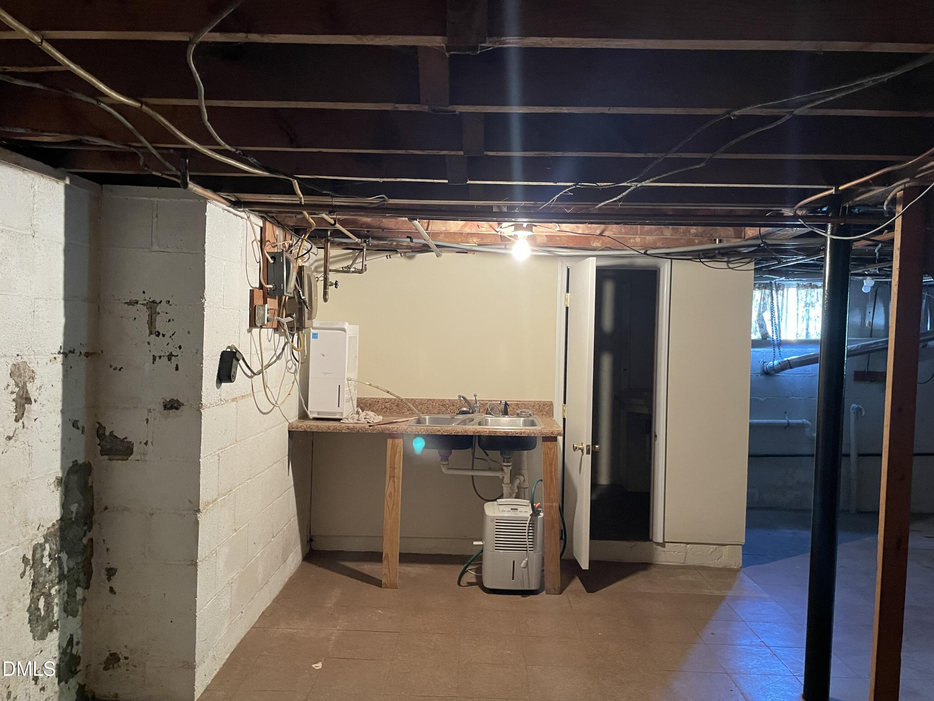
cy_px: 350
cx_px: 467
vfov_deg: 53.1
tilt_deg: -0.8
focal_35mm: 26
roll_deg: -0.2
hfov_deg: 67.3
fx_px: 702
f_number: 1.6
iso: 400
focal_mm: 4.2
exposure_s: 1/40
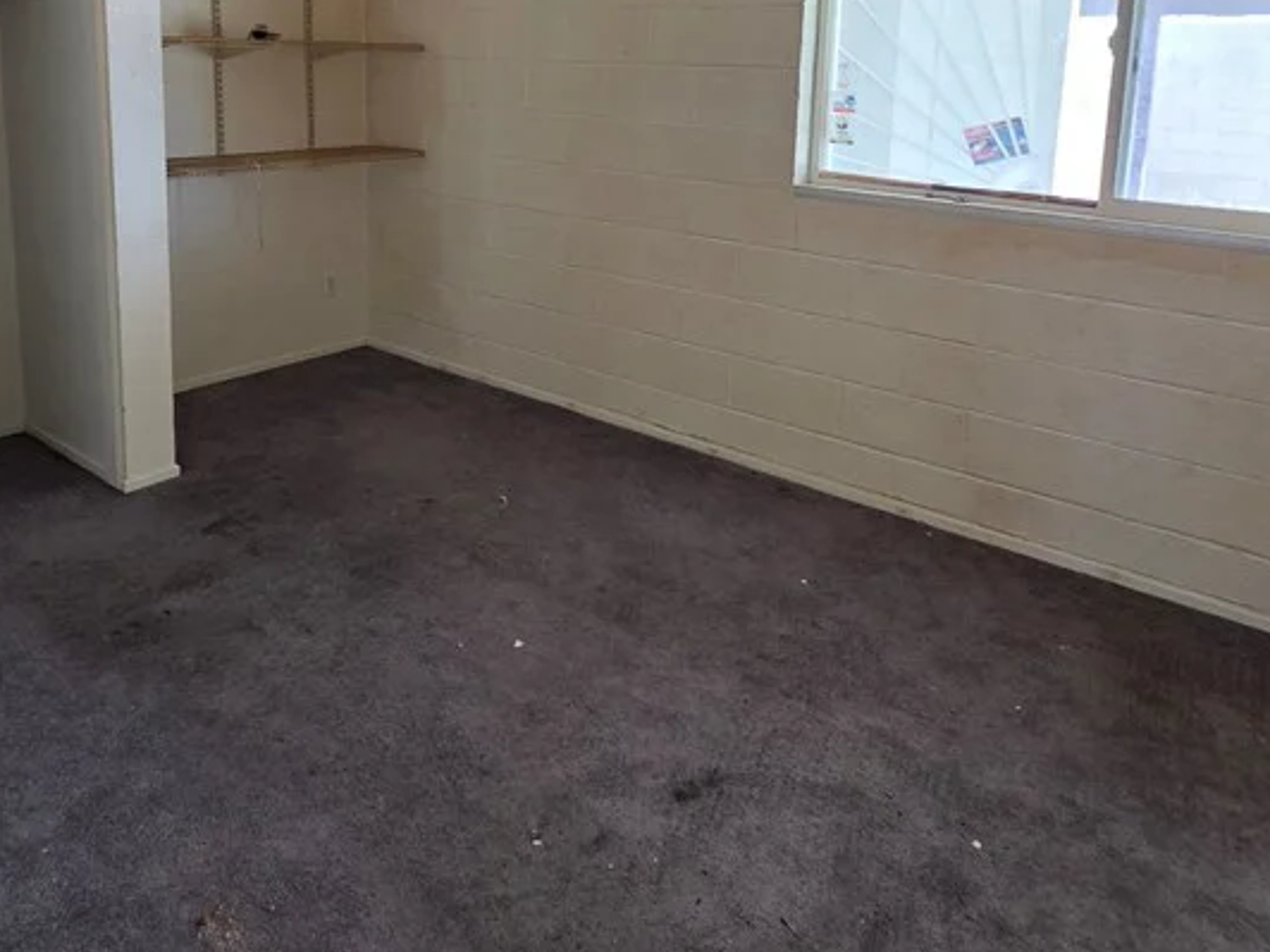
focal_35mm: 25
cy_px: 215
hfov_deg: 69.1
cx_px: 551
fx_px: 917
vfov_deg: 52.0
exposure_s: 1/100
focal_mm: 2.2
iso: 320
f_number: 1.9
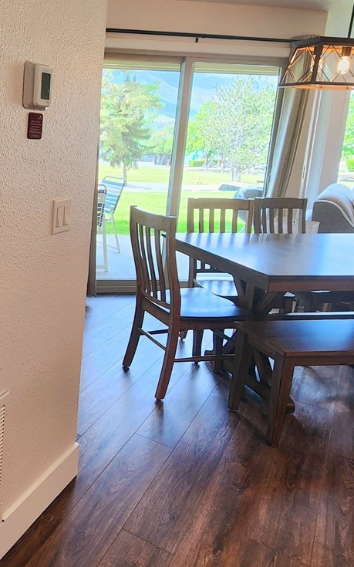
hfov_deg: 36.4
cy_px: 221
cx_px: -20
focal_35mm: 30
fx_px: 463
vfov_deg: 62.2
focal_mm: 2.2
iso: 100
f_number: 2.2
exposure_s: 1/60.2
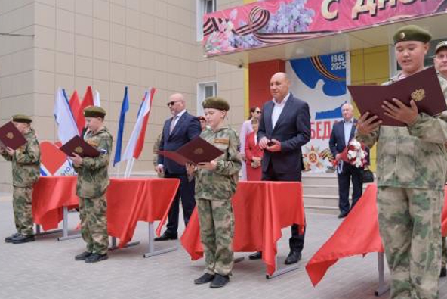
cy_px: 139
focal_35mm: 38
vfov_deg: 35.1
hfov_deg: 50.5
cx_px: 254
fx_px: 472
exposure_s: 1/2500
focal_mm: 20
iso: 800
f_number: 2.8
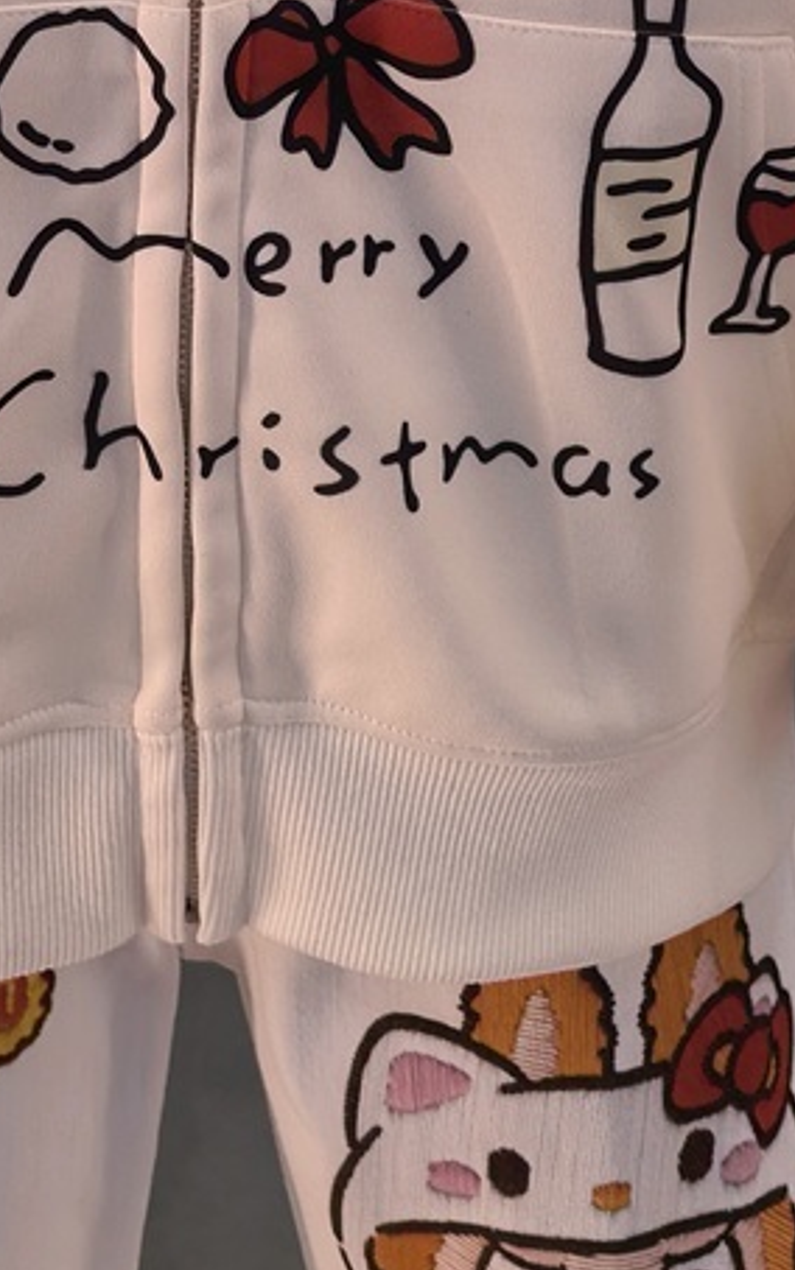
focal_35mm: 84
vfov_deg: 21.7
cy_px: -469
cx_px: 196
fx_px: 2910
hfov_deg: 15.5
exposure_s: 1/102
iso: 50
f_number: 1.9
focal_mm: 5.52
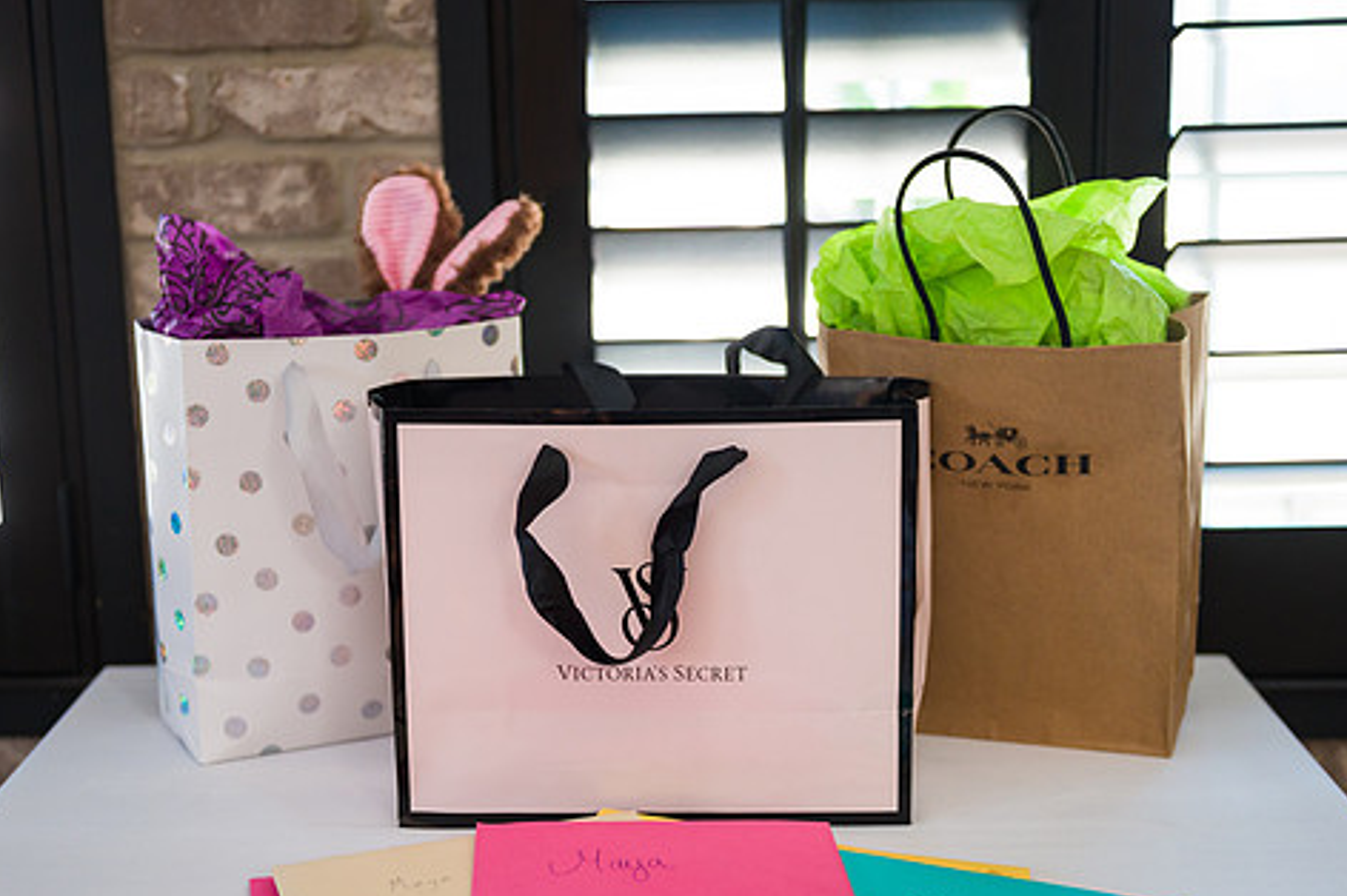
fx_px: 2206
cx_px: 656
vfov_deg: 22.9
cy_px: 548
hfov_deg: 34.0
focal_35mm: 59
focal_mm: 48
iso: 1250
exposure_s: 1/200
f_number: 3.2
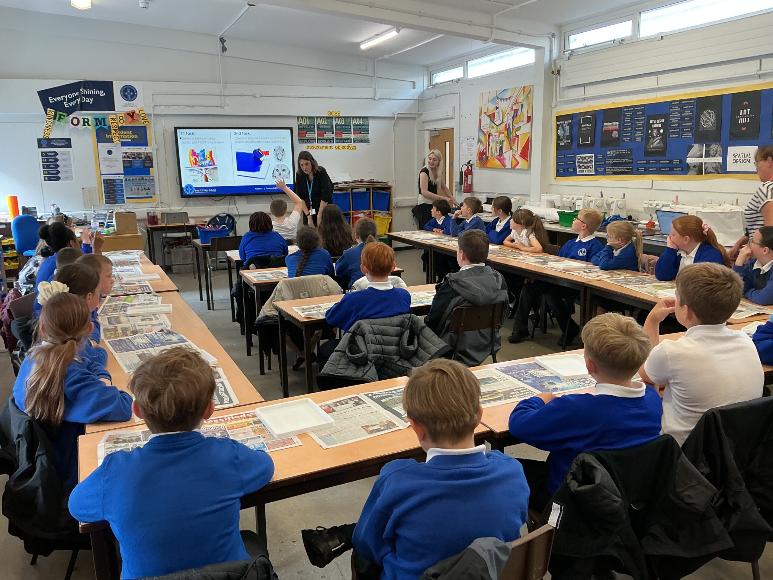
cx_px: 386
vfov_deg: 48.2
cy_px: 290
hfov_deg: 61.7
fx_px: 648
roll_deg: +2.1
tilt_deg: -12.6
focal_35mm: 29
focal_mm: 3
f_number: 1.8
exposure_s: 1/60
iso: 64
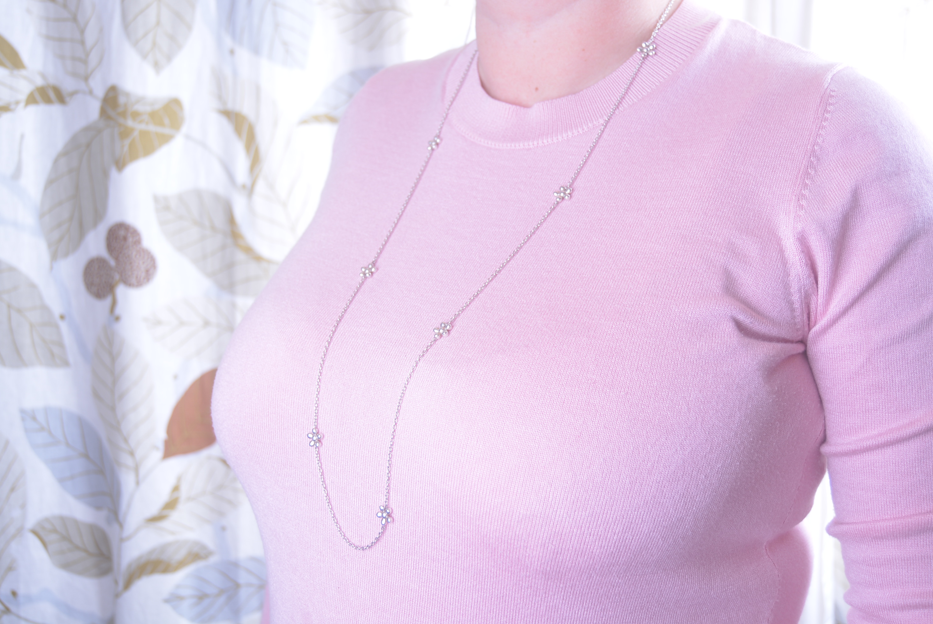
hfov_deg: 45.4
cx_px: 462
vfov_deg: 31.2
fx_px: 1115
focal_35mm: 43
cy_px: 310
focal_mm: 28
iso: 100
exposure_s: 1/125
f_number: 4
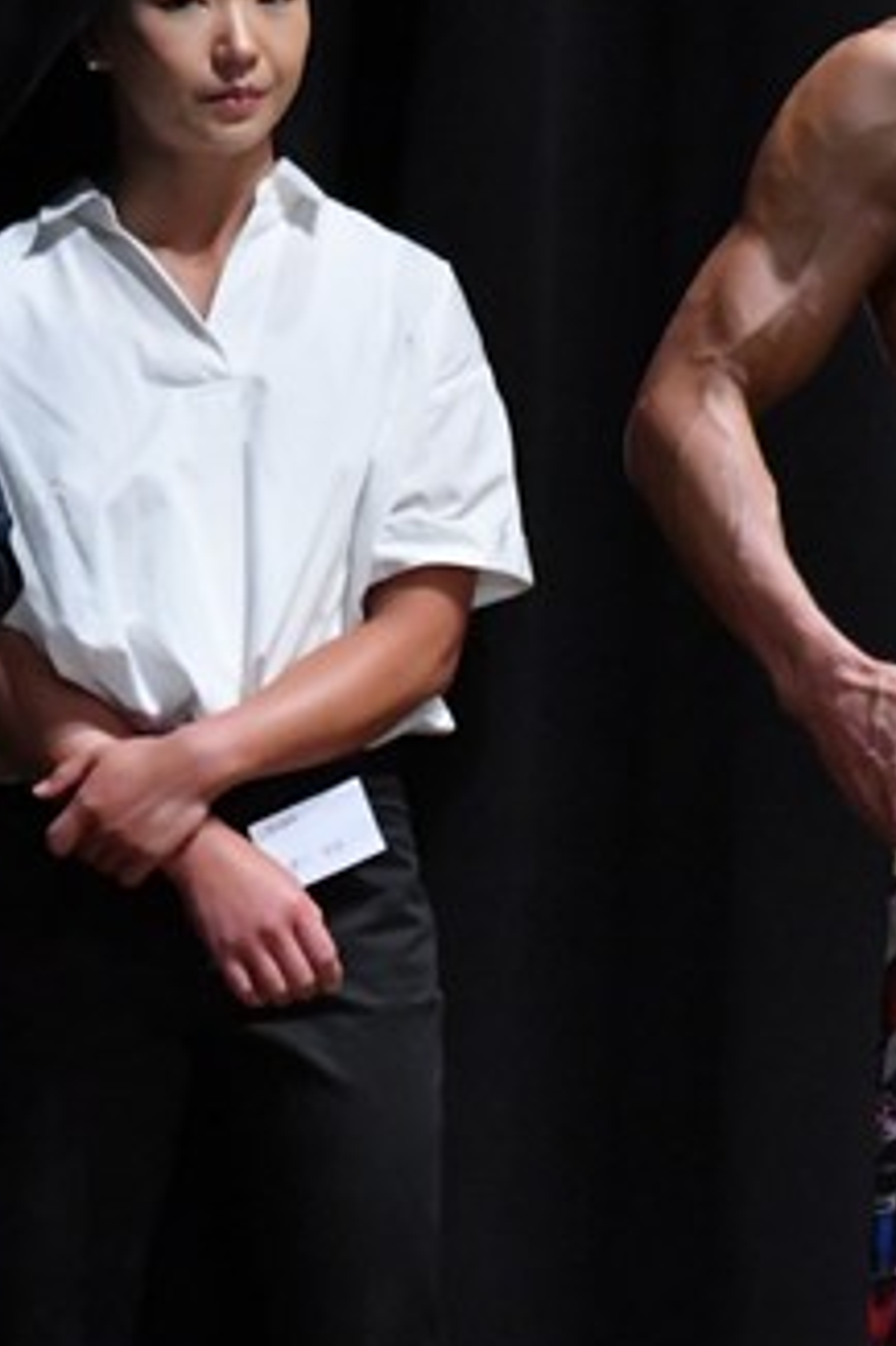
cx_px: 147
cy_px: 615
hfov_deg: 1.8
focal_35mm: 749
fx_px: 27990
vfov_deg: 2.8
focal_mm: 210
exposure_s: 1/400
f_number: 5.6
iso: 8000
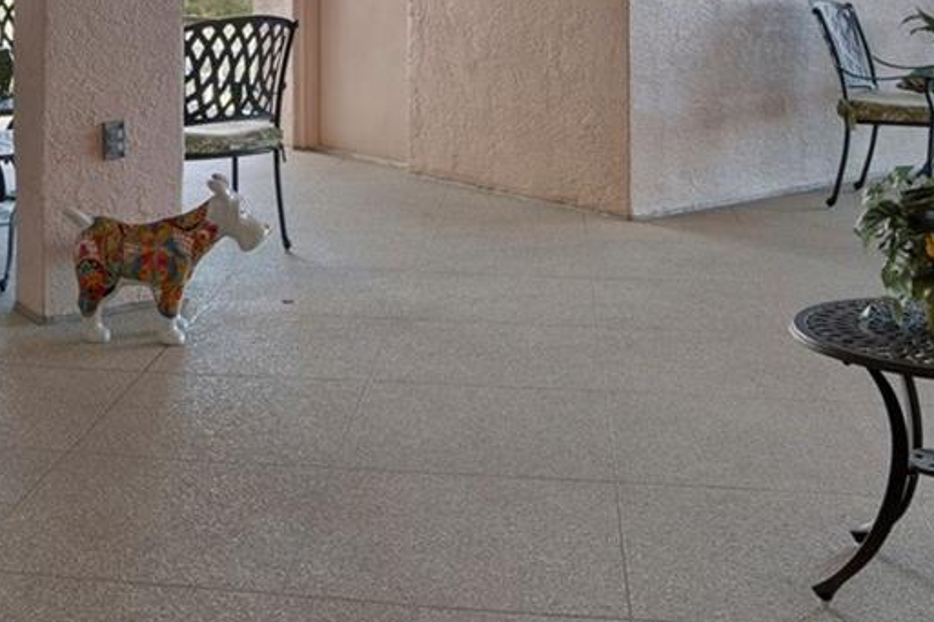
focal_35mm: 53
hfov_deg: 37.3
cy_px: -40
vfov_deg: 24.1
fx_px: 1375
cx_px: 342
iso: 320
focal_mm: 17
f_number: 8
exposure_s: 1/4
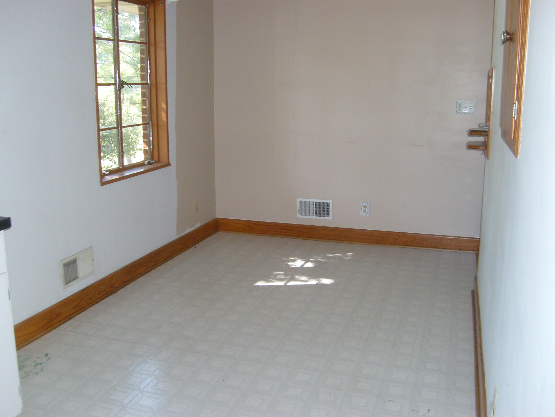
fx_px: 561
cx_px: 278
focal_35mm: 35
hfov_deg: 52.6
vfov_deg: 40.7
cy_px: 208
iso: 100
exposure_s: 1/45
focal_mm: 5.8
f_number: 2.8
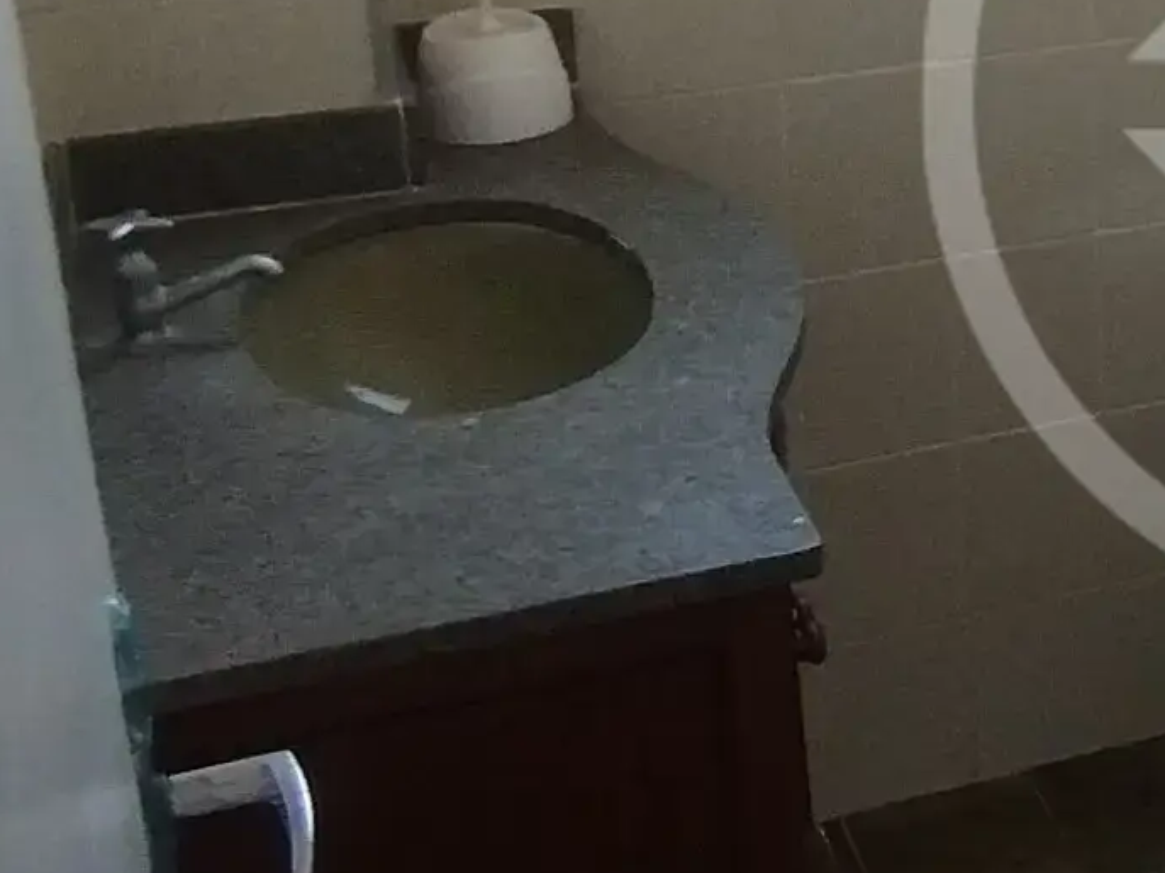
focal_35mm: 76
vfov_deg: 19.1
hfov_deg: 23.1
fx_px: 2557
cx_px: 1463
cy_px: 98
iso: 164
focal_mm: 1.66
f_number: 2.2
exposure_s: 1/60
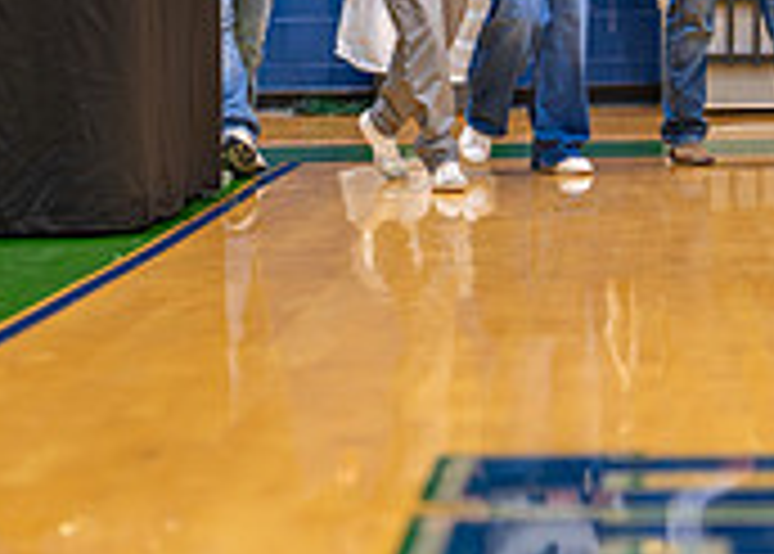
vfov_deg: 7.2
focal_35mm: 198
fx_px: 4354
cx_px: 437
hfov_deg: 10.2
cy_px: -98
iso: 1000
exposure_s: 1/800
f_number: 1.2
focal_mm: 50
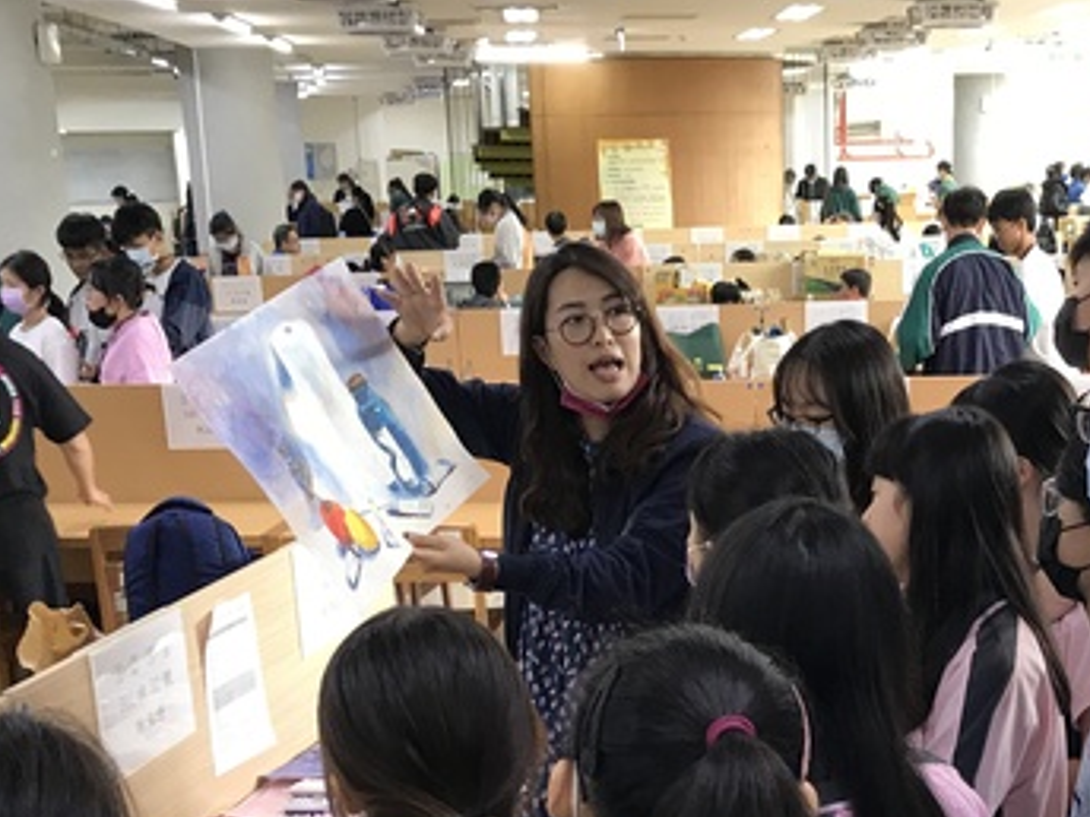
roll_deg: +0.2
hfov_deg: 33.2
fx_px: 1795
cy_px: 777
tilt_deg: -19.8
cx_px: 802
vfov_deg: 24.7
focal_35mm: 57
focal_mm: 3.99
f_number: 1.8
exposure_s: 1/24
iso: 32
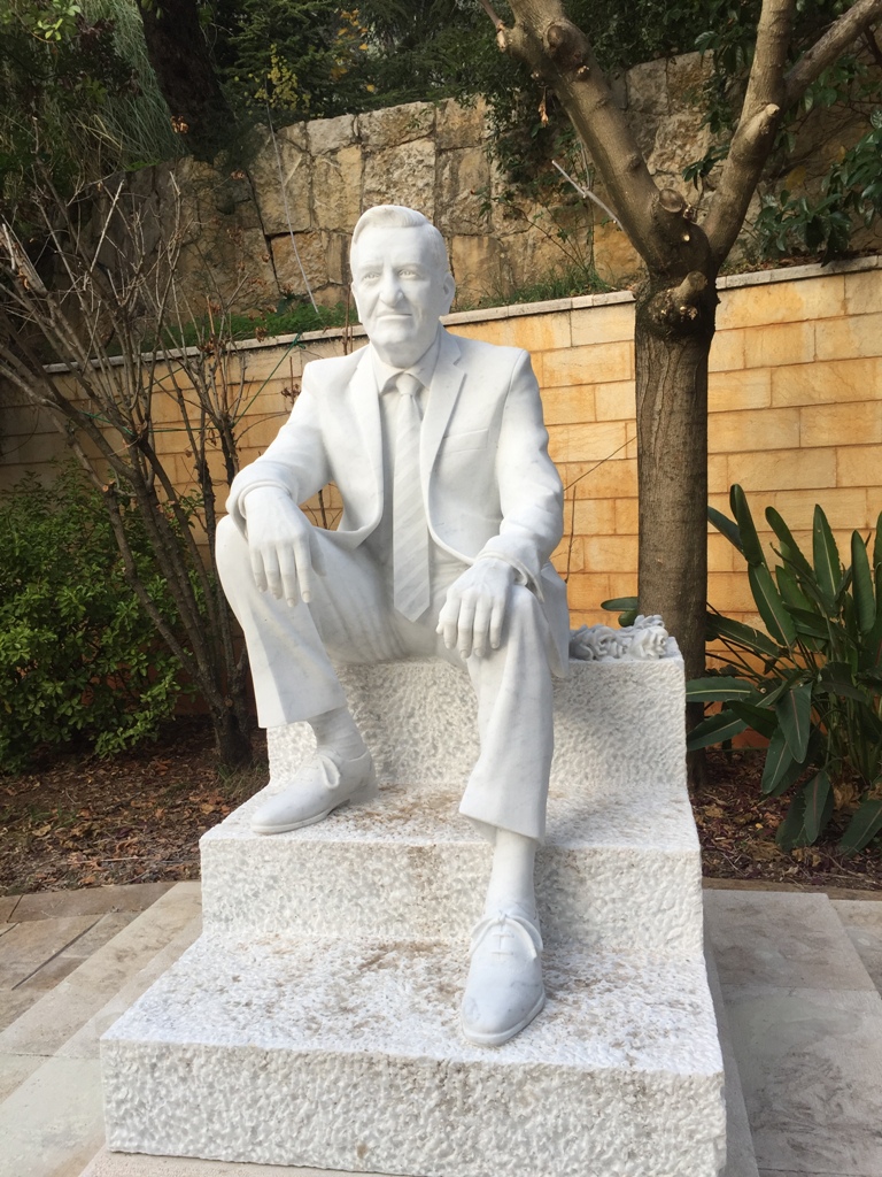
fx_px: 985
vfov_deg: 61.7
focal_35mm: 29
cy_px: 588
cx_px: 441
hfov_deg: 48.2
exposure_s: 1/100
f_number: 2.2
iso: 32
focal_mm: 4.15
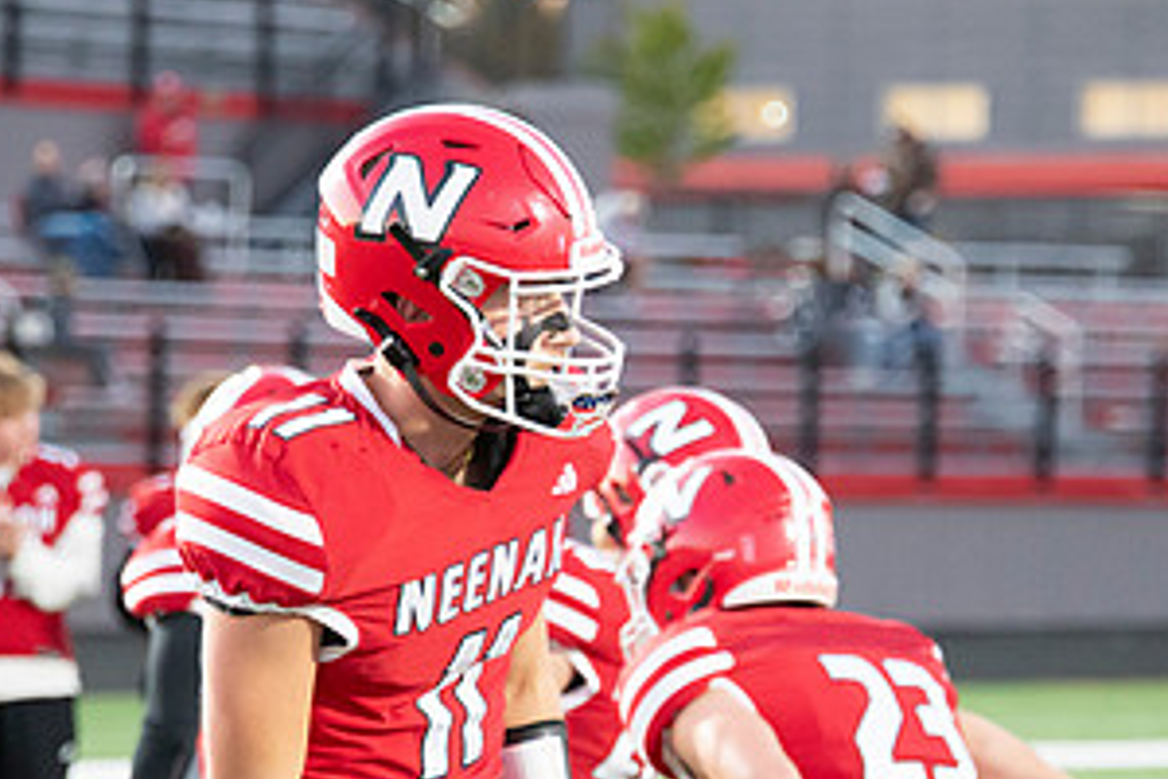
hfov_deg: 5.6
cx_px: 576
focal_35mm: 367
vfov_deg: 3.7
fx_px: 11906
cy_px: 730
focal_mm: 190
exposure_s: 1/320
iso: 8000
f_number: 5.6
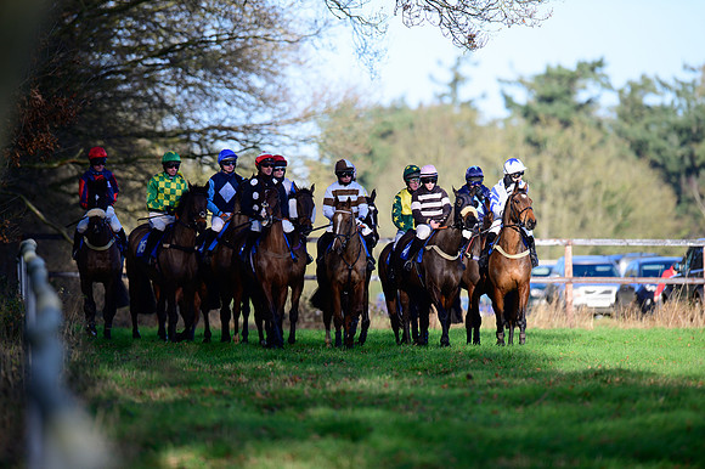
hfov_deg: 5.2
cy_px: 234
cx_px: 352
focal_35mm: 400
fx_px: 7829
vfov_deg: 3.4
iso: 400
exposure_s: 1/1600
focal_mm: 400
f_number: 5
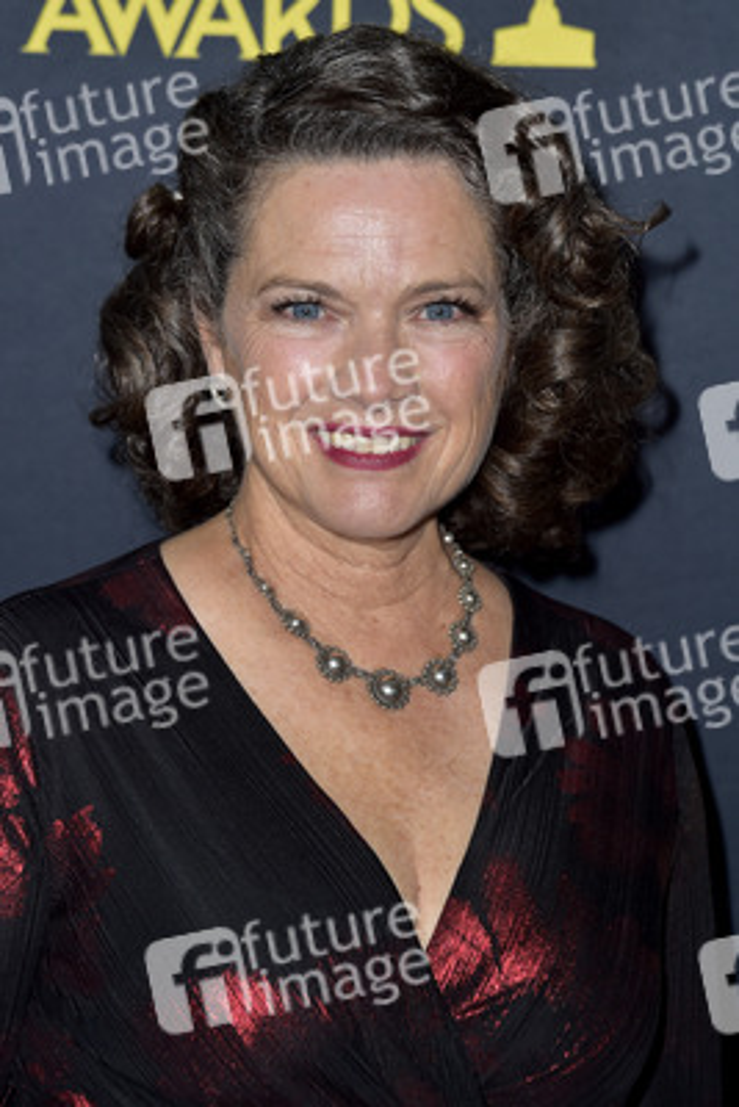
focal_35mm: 105
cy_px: 554
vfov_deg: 19.4
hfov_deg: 13.1
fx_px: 3230
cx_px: 370
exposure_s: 1/250
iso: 250
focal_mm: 105
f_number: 6.3
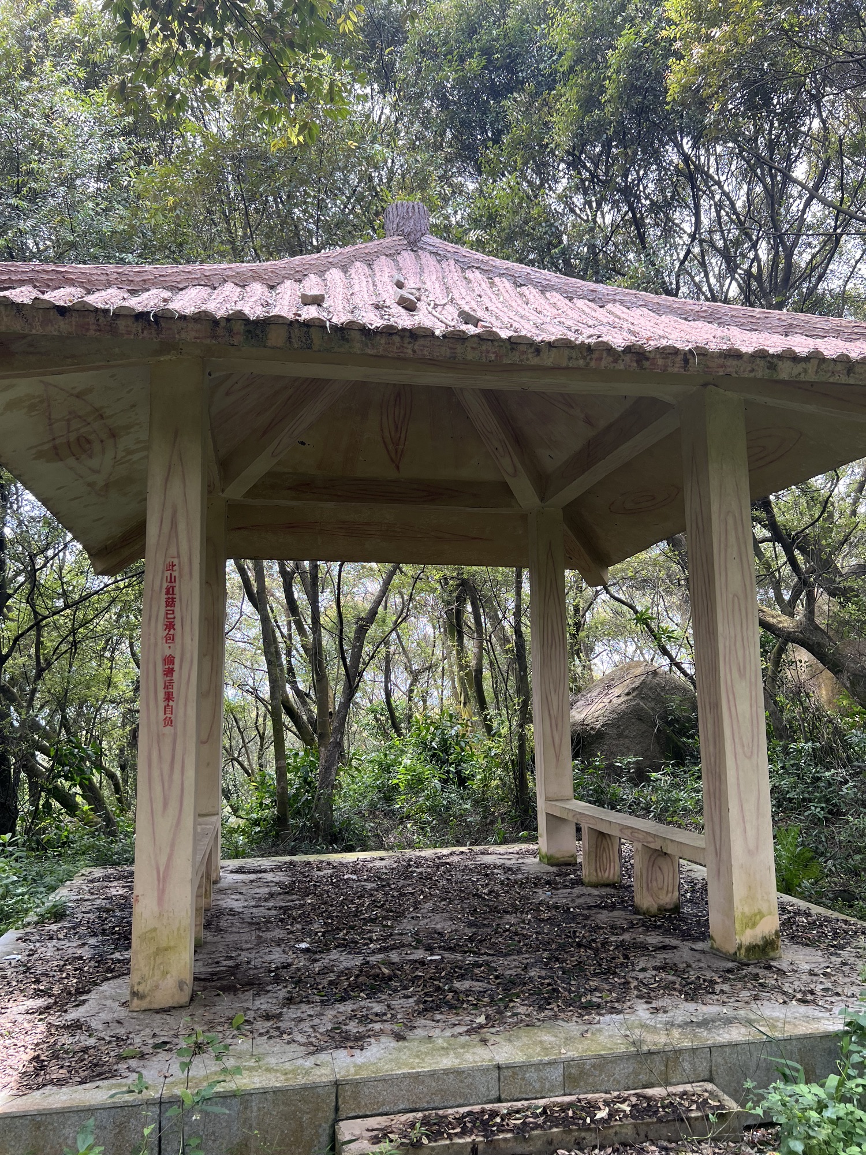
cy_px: 578
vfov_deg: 67.3
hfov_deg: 53.1
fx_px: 867
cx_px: 433
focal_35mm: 26
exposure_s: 1/163
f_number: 1.5
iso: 50
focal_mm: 5.7
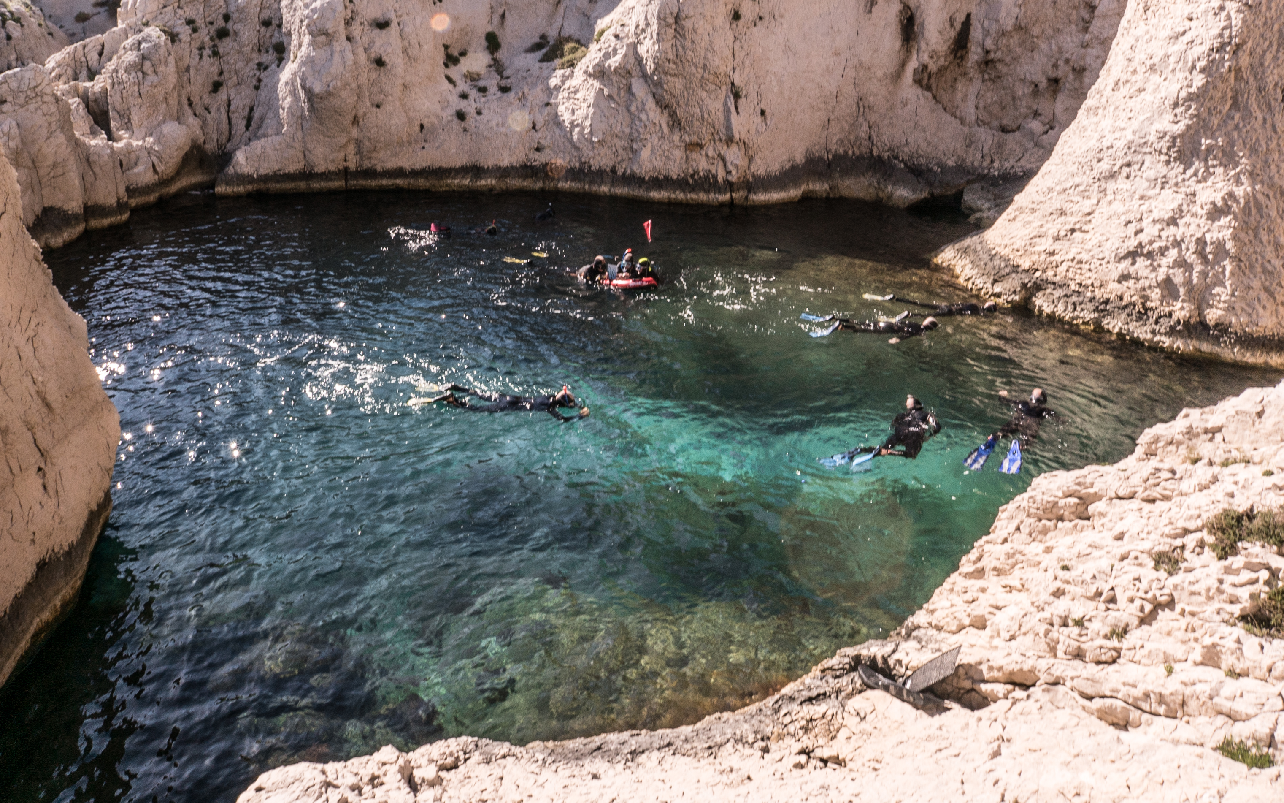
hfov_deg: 68.4
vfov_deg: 45.1
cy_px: 248
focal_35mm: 27
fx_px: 945
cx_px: 621
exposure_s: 1/125
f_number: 22
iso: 250
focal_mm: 19
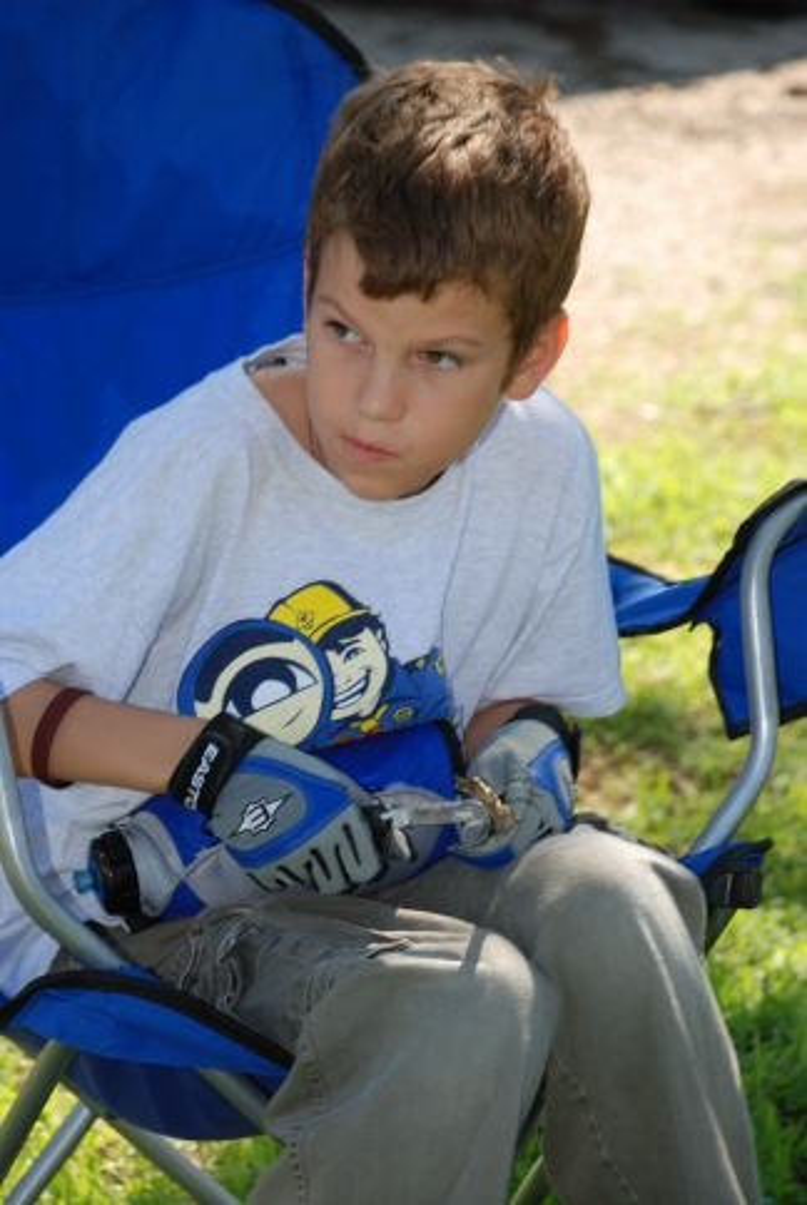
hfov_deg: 7.3
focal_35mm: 188
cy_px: 602
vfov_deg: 11.0
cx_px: 404
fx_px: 6286
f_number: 8
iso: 100
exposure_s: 1/80
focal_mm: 125
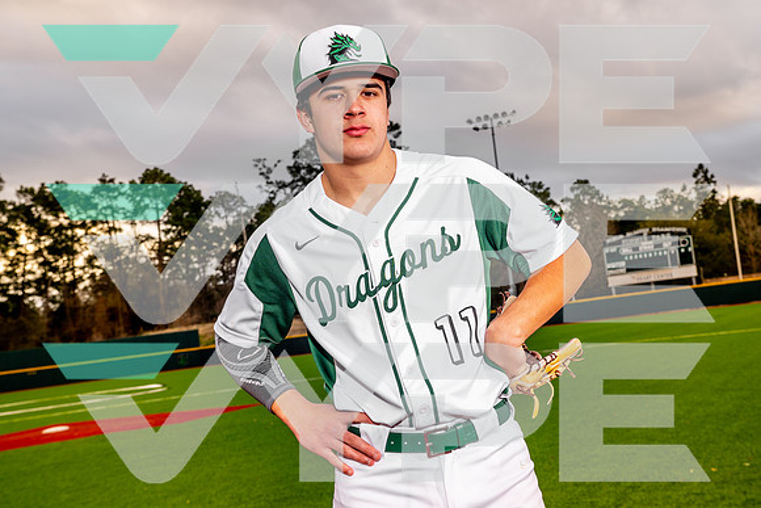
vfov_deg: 28.6
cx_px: 400
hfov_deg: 41.8
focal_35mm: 47
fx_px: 996
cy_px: 259
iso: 100
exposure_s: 1/125
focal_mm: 43
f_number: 8
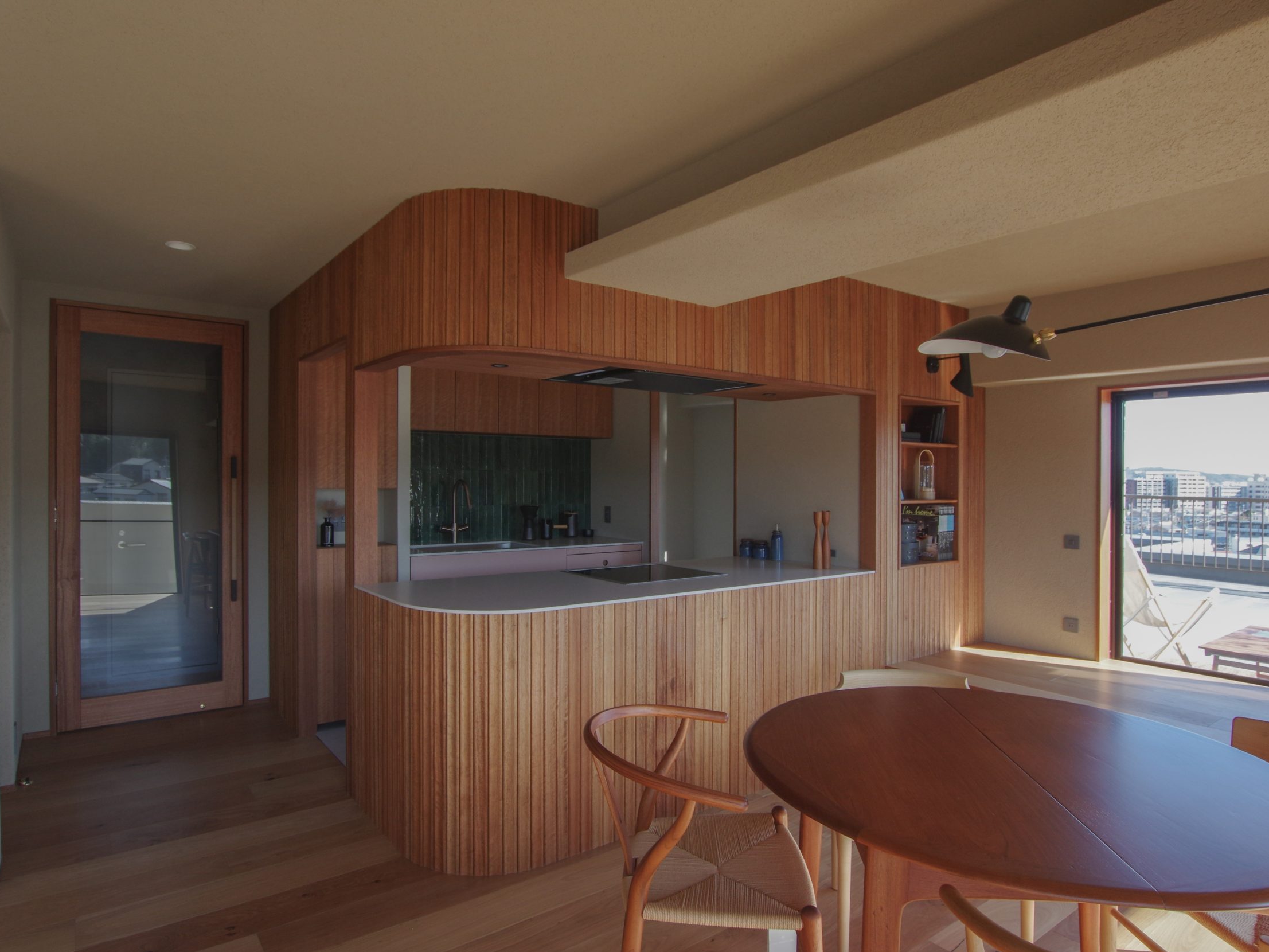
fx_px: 733
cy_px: 470
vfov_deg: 66.0
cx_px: 602
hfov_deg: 81.7
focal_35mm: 20
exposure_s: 1/60
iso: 400
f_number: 9
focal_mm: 12
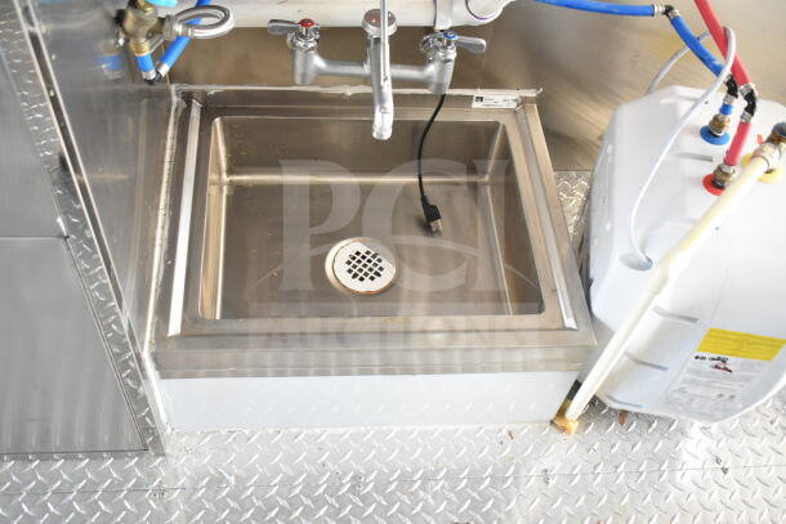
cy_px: 262
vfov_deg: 35.5
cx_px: 393
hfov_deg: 51.3
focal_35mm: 38
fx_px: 819
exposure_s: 1/40
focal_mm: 25
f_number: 4
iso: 1600
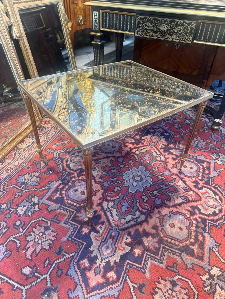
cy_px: 150
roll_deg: -2.4
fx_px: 208
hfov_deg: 56.8
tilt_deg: -38.7
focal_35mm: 24
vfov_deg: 71.6
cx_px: 112
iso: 500
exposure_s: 1/50
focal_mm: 6.76
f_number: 1.78
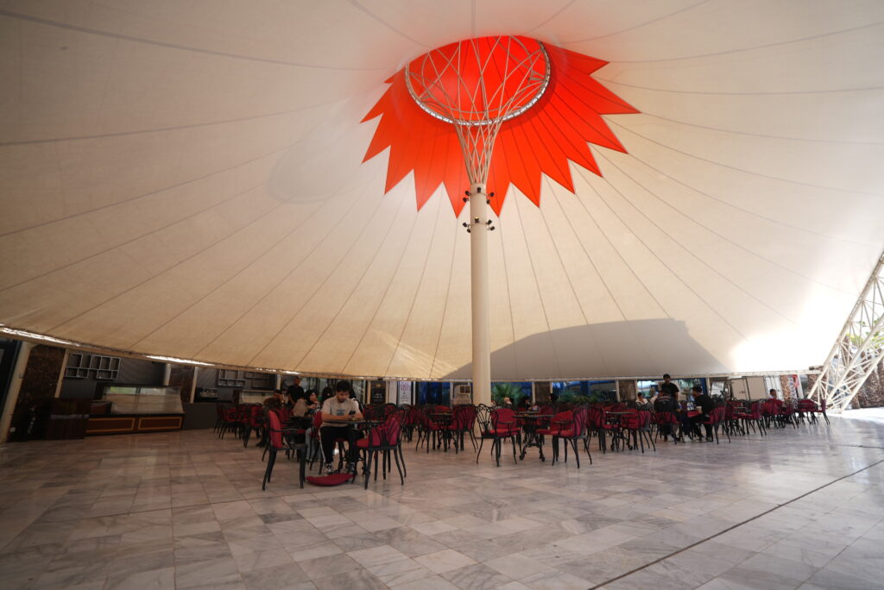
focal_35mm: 16
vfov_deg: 73.8
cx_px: 442
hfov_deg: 96.7
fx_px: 393
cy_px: 295
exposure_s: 1/200
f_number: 2.8
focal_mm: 16
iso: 40
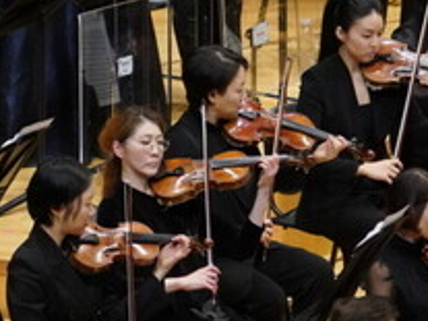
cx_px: 221
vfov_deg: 2.1
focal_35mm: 711
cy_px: -128
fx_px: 8790
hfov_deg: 2.8
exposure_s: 1/200
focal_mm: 159.3
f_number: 5.6
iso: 3200
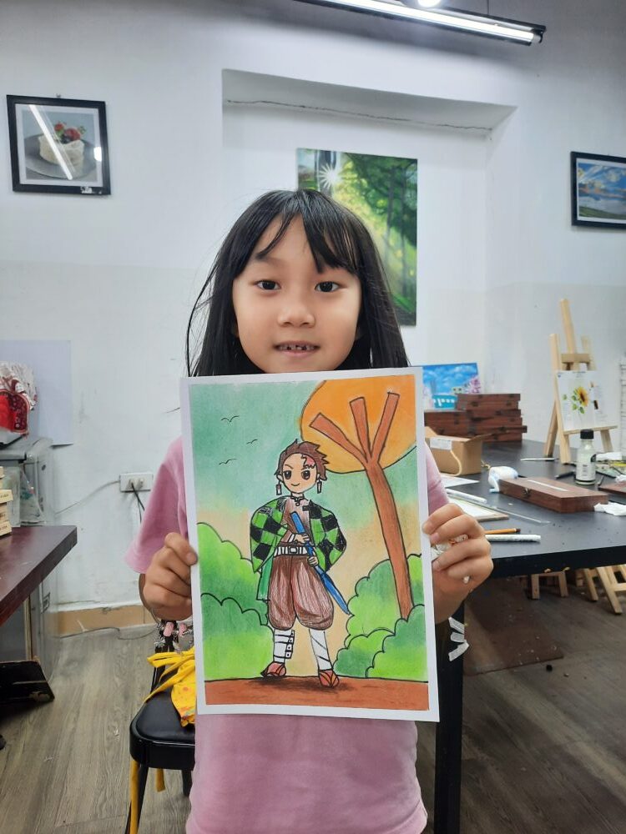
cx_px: 313
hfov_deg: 54.9
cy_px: 417
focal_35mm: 25
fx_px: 603
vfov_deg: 69.4
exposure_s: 1/50
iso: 100
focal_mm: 4.6
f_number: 2
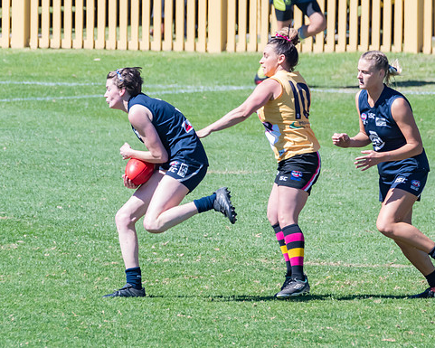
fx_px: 16701
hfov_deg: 1.5
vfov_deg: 1.2
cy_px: 189
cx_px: 236
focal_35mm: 1297
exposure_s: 1/1000
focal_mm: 550
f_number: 11
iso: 800
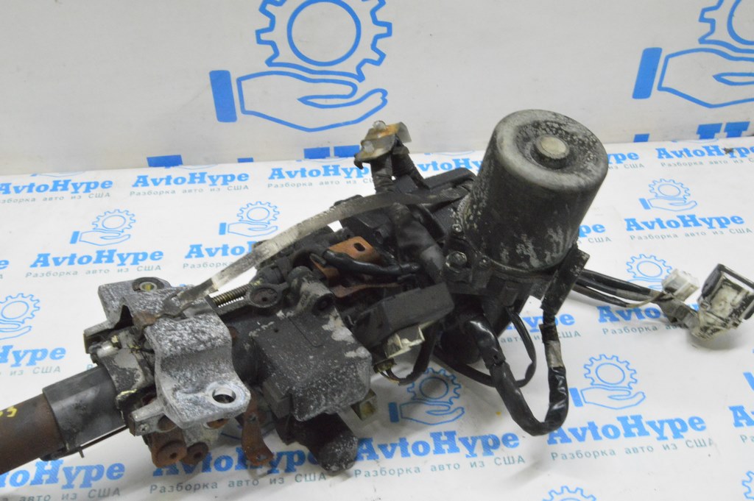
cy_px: 250
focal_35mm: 36
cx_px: 377
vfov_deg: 36.8
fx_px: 753
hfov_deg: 53.2
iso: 6400
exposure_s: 1/15
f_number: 20
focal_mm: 24
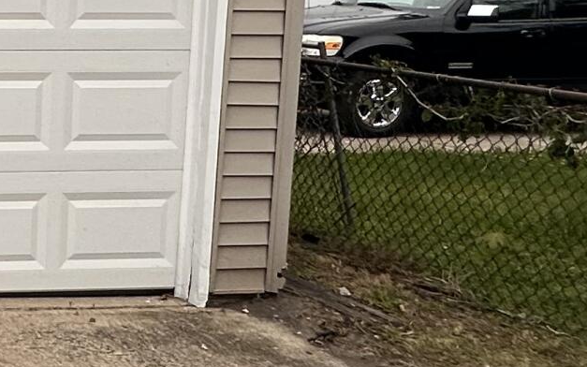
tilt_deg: -5.3
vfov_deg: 18.2
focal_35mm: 71
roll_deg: +0.6
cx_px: -338
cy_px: 77
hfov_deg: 22.6
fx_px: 1136
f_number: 2.2
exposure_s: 1/99
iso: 40
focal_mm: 2.22
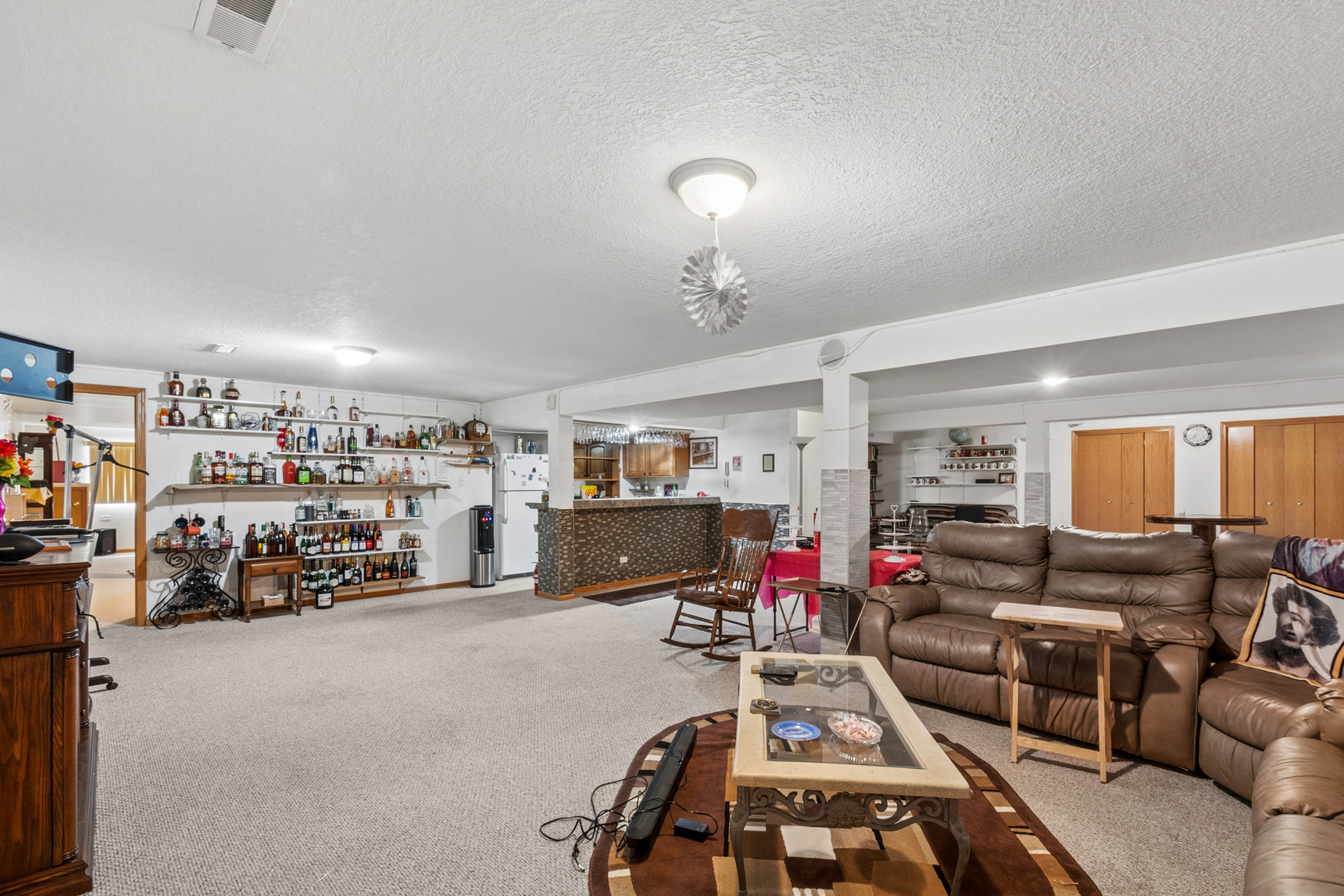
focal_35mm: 15
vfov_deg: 77.3
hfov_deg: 100.4
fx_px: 560
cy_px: 448
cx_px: 672
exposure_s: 1.6
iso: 400
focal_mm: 10
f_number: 20
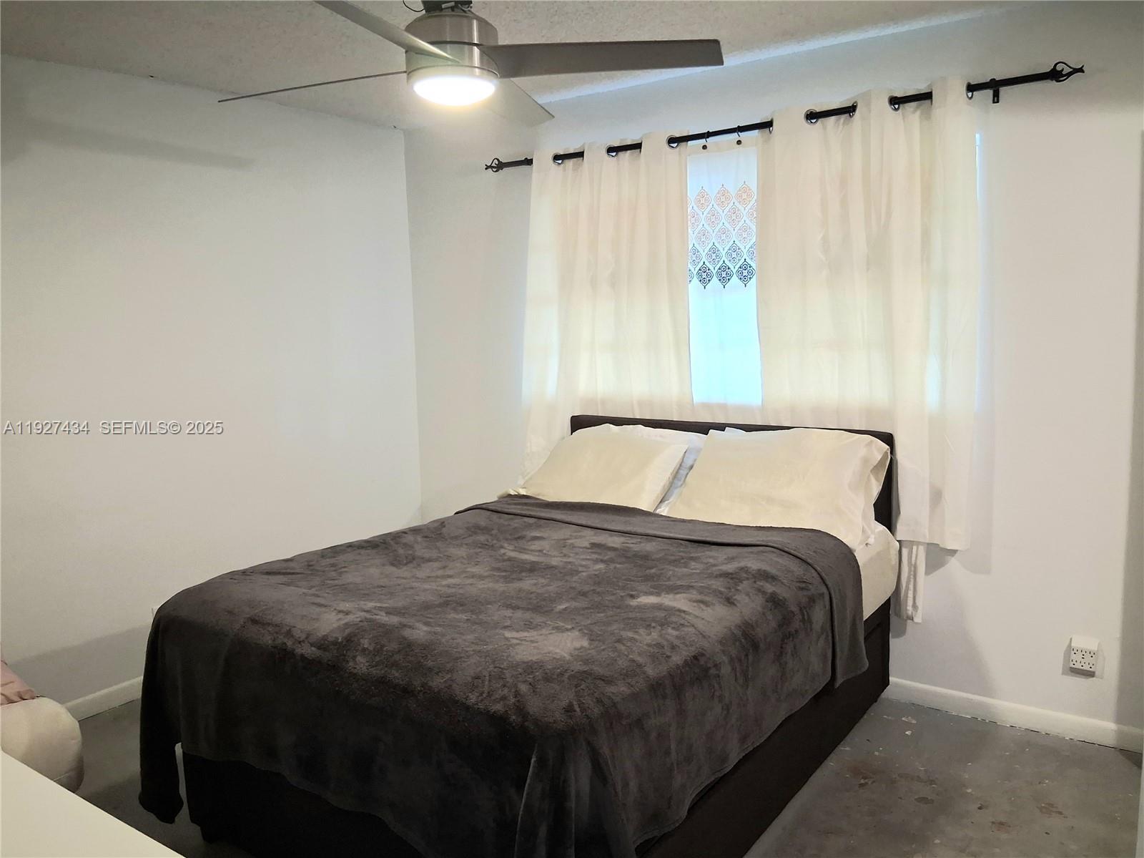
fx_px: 859
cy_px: 429
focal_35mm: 26
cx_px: 572
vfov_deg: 53.0
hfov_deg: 67.3
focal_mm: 3.98
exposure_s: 1/60.2
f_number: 1.8
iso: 500
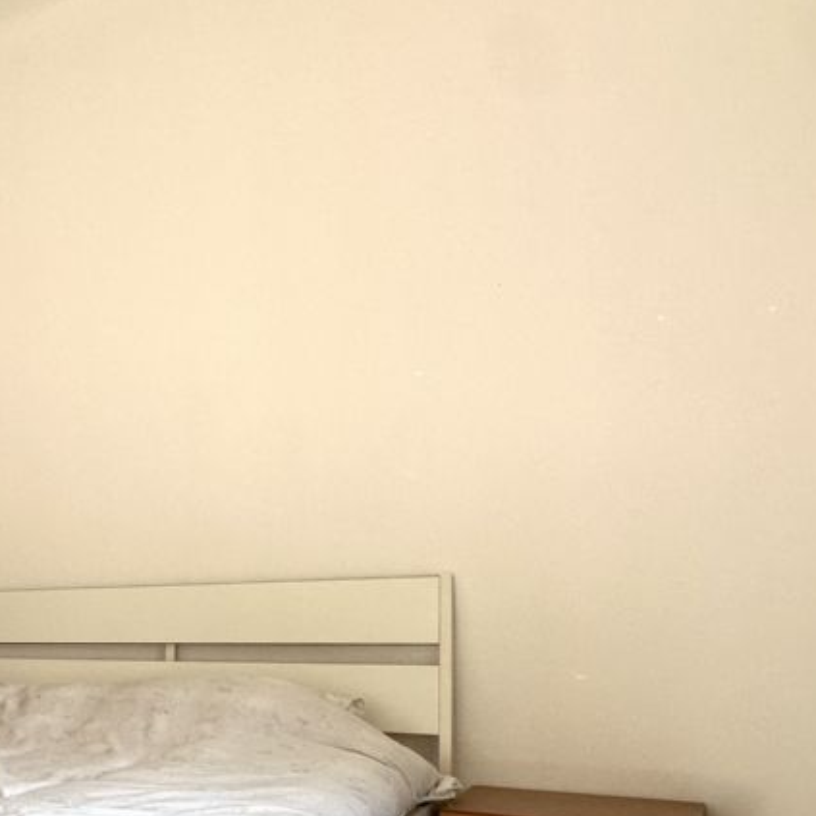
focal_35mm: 38
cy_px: 591
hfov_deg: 35.0
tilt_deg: +0.1
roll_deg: +2.1
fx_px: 1013
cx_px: -156
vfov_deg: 42.8
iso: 100
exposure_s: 1/99
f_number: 2.2
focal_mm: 2.22
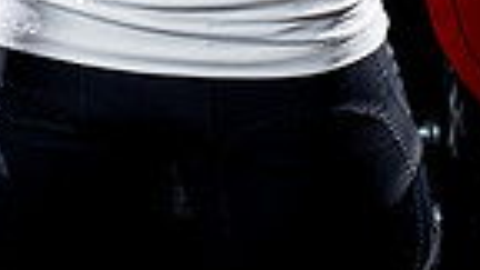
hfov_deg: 11.5
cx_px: 117
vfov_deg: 6.1
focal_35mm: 186
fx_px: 2367
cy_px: -477
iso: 640
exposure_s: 1/250
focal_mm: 57
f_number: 9
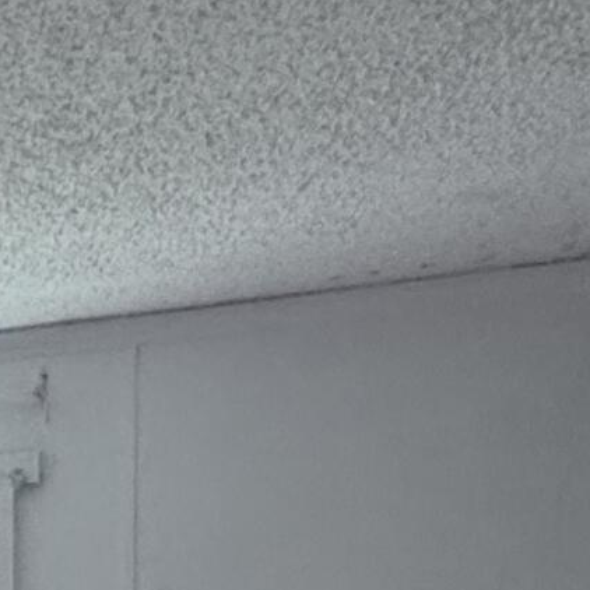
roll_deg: +2.1
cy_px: 1021
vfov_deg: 16.8
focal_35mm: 88
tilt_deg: -10.5
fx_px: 1697
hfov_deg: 17.1
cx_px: -377
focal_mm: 2.22
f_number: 2.2
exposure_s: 1/60
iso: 320
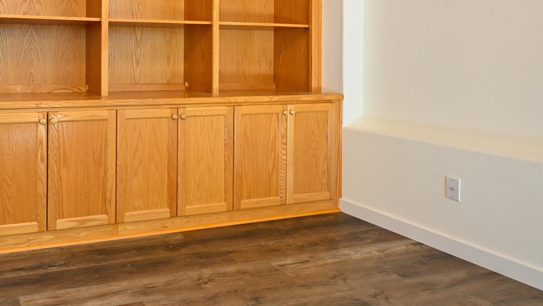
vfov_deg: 36.5
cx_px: 102
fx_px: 446
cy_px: 62
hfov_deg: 57.5
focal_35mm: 31
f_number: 8
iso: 800
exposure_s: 1/20
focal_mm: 17
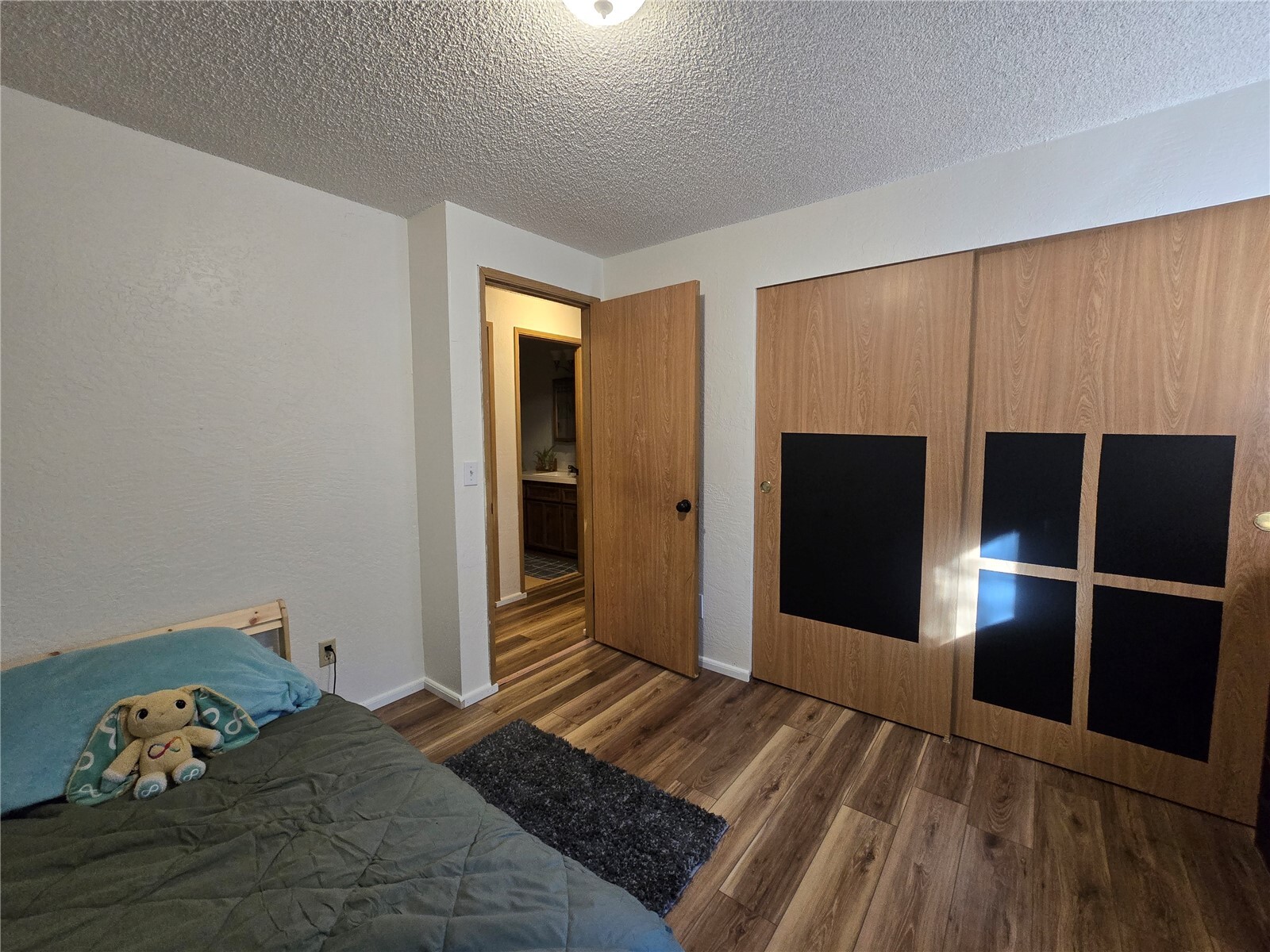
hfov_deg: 106.2
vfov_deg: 89.9
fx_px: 477
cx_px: 635
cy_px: 476
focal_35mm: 13
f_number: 2.2
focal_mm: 2.2
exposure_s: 1/60
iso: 320
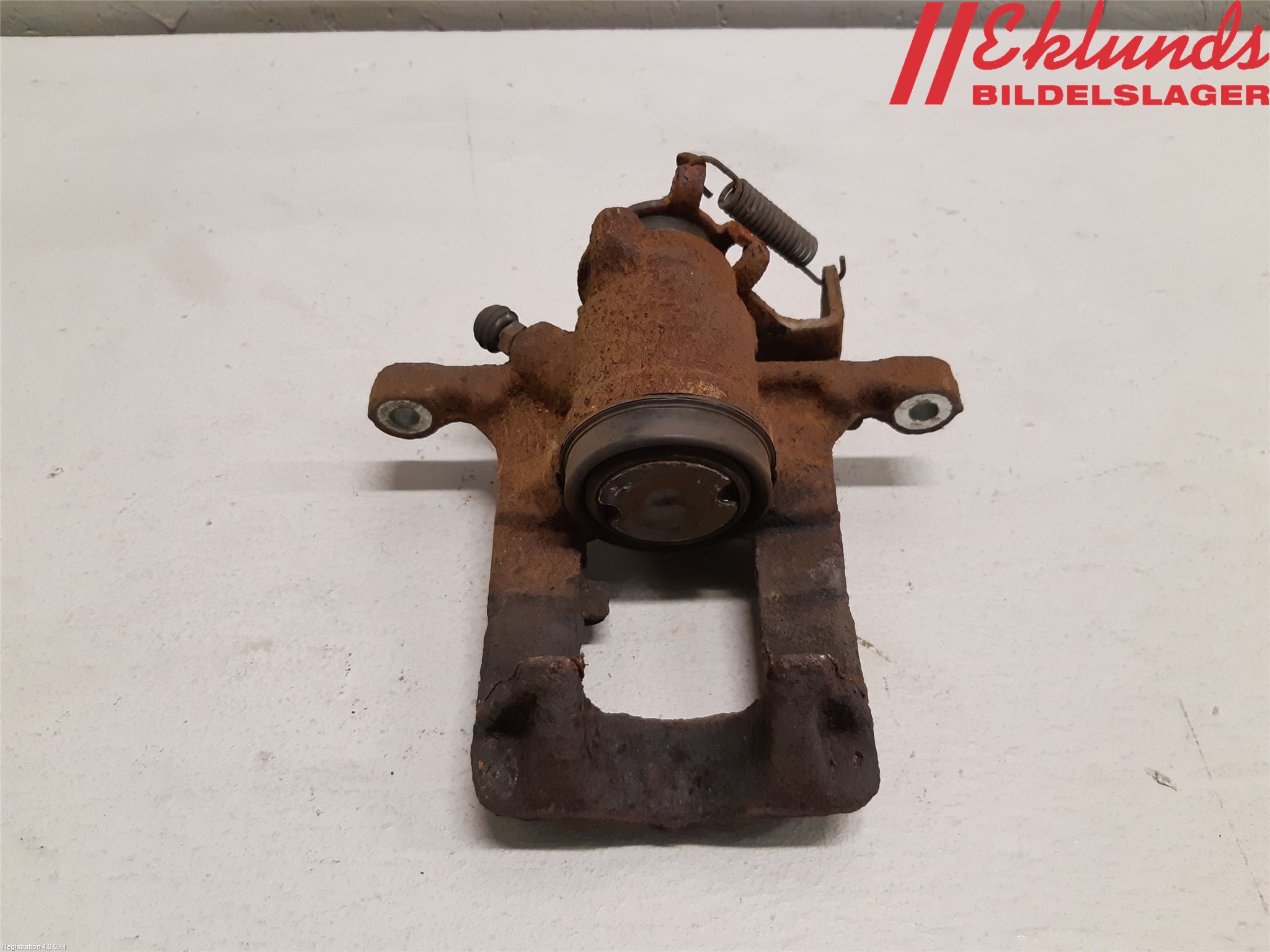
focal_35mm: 26
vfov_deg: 53.1
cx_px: 635
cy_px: 476
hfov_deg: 67.3
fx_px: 954
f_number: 1.7
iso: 250
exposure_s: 1/50
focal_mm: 3.93
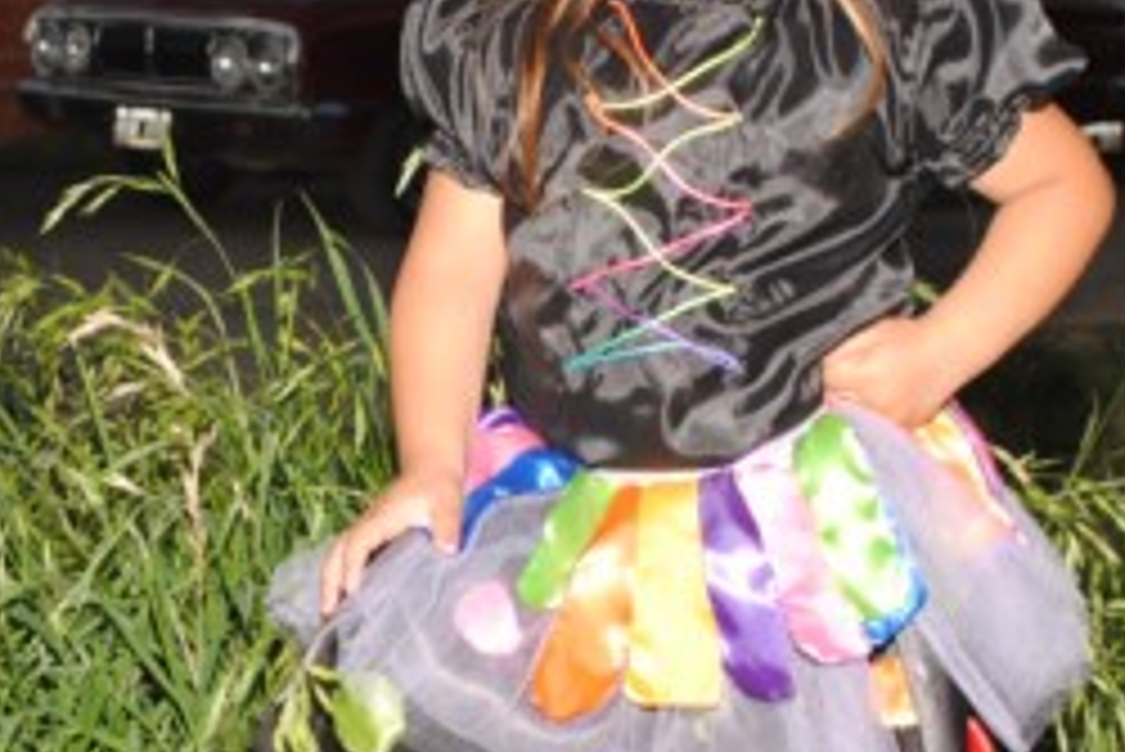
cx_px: 248
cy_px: 450
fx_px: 3127
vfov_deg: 13.7
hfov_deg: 20.2
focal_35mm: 100
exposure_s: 1/60
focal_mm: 26
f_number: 5.6
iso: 100
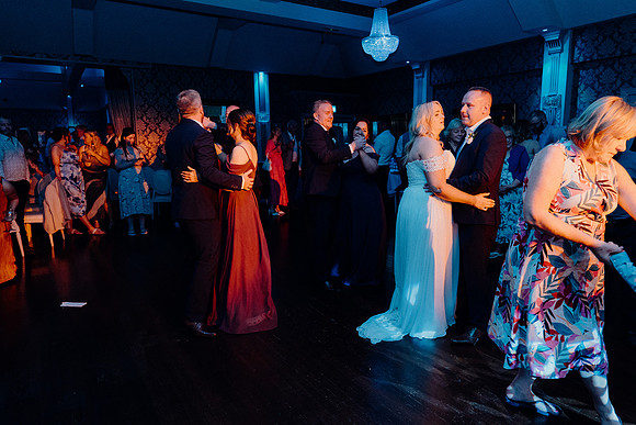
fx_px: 424
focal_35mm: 24
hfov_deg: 73.7
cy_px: 212
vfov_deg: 53.2
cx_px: 318
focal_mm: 24
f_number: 3.5
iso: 2500
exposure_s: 1/160
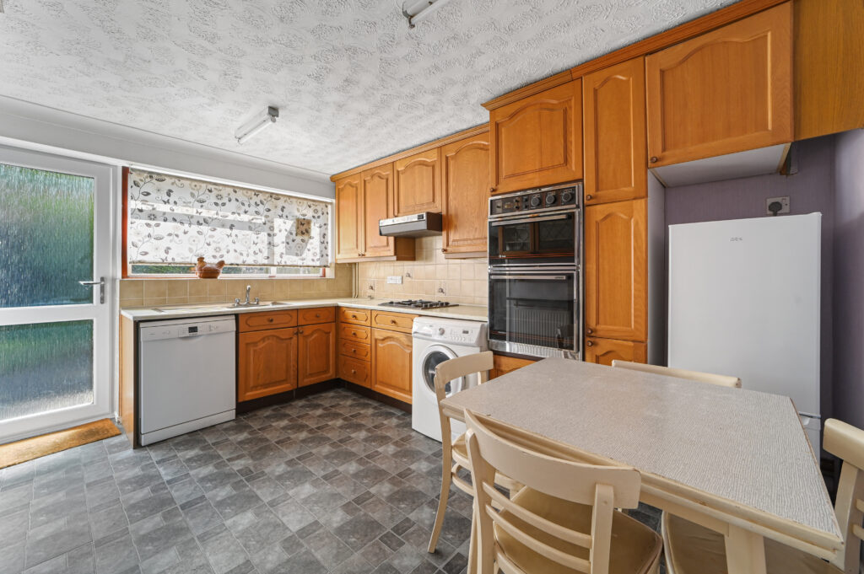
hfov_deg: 104.3
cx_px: 432
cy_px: 287
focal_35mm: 14
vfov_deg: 81.1
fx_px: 336
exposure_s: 1/3
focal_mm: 14
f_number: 8
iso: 400
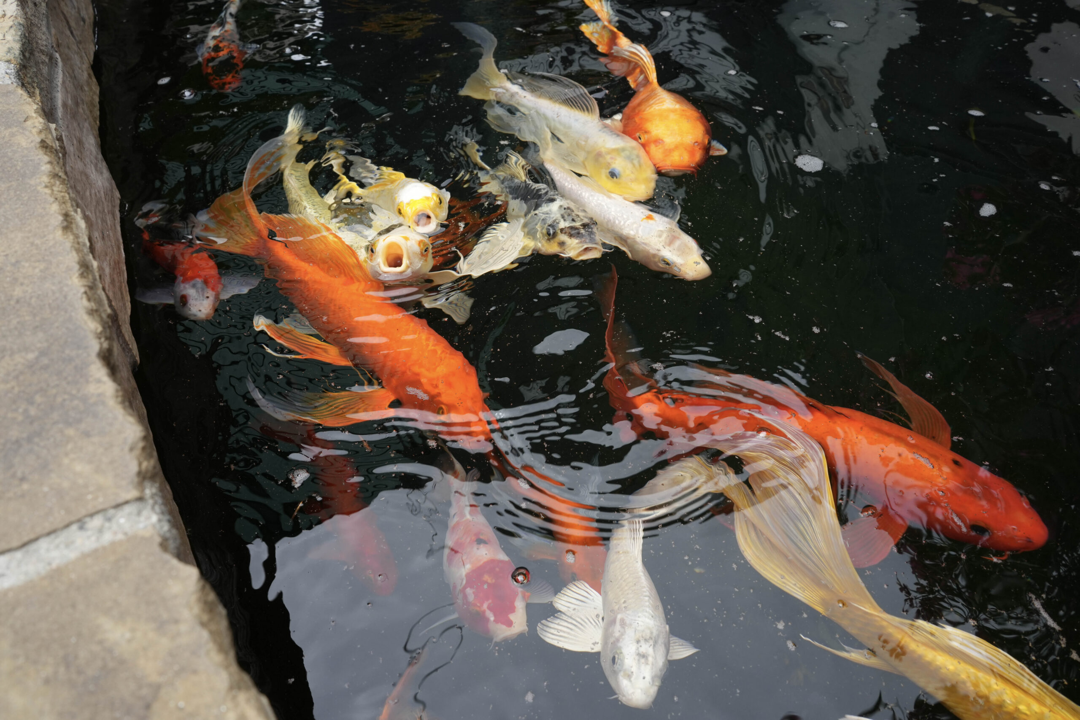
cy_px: 360
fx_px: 840
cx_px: 540
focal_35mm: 28
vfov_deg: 46.4
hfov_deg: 65.5
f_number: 11
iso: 800
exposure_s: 1/250
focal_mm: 28
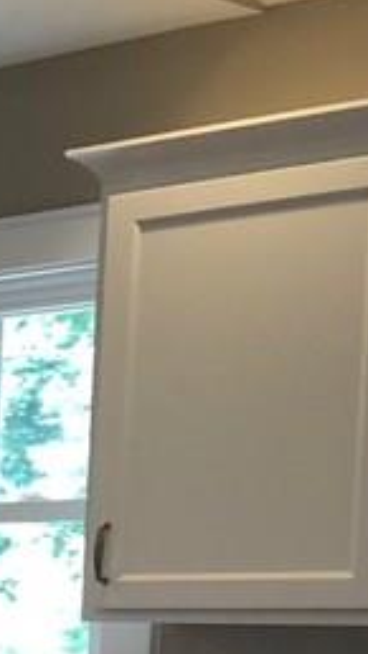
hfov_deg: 8.0
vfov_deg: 16.7
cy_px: 842
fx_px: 2100
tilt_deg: -6.5
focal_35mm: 121
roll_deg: +0.4
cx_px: -891
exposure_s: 1/30
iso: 32
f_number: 1.8
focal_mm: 3.99
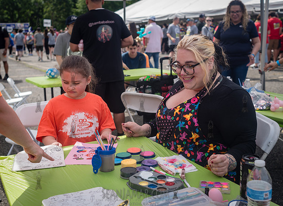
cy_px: 111
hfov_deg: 46.8
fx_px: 327
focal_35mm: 40
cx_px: 139
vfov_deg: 35.0
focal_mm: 35
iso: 200
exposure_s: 1/1000
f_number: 4
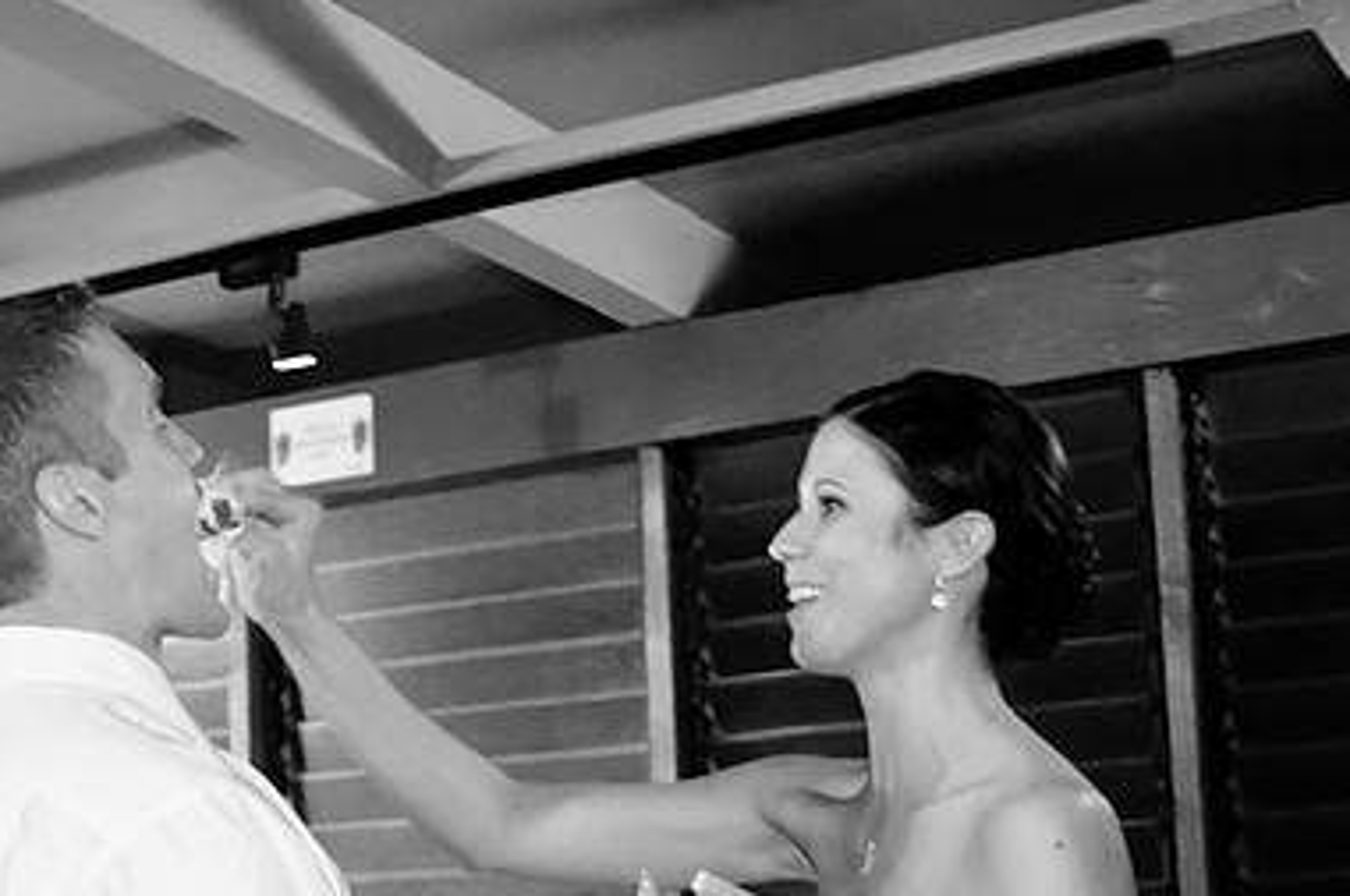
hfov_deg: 31.4
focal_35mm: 64
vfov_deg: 21.0
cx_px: 570
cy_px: 671
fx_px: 2397
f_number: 2.8
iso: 3200
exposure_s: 1/50
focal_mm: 28
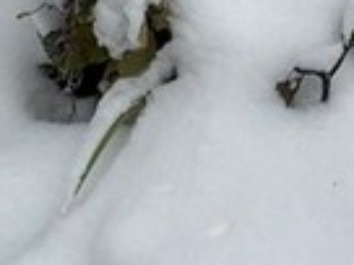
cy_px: -325
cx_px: 450
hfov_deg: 9.9
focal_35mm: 196
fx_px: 2004
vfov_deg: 7.2
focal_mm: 4.2
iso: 32
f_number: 1.6
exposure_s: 1/250
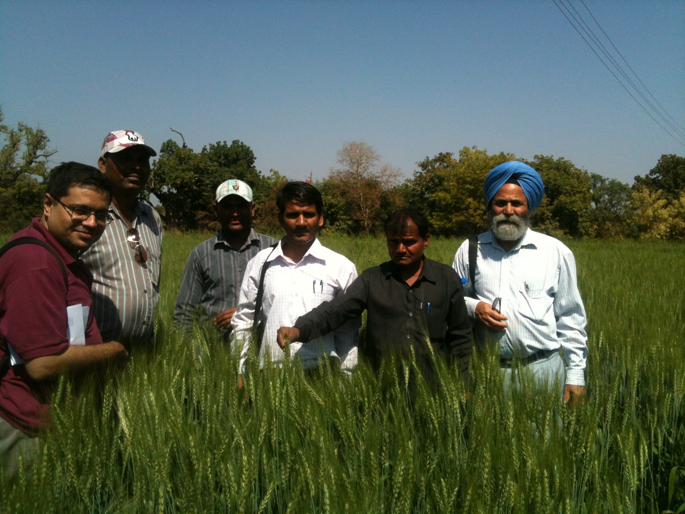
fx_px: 693
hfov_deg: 52.6
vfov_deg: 40.7
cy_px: 257
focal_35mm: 35
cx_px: 342
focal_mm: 3.85
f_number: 2.8
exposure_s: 1/1660
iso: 64
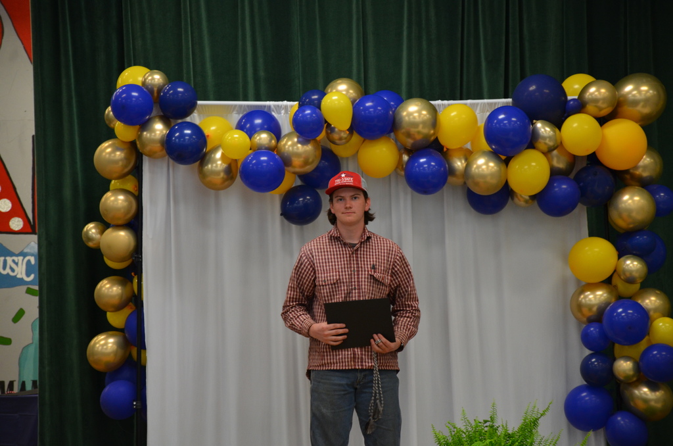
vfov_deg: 8.1
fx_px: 3134
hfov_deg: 12.3
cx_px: 336
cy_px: 223
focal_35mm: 168
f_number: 5.6
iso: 900
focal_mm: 112
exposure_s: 1/30
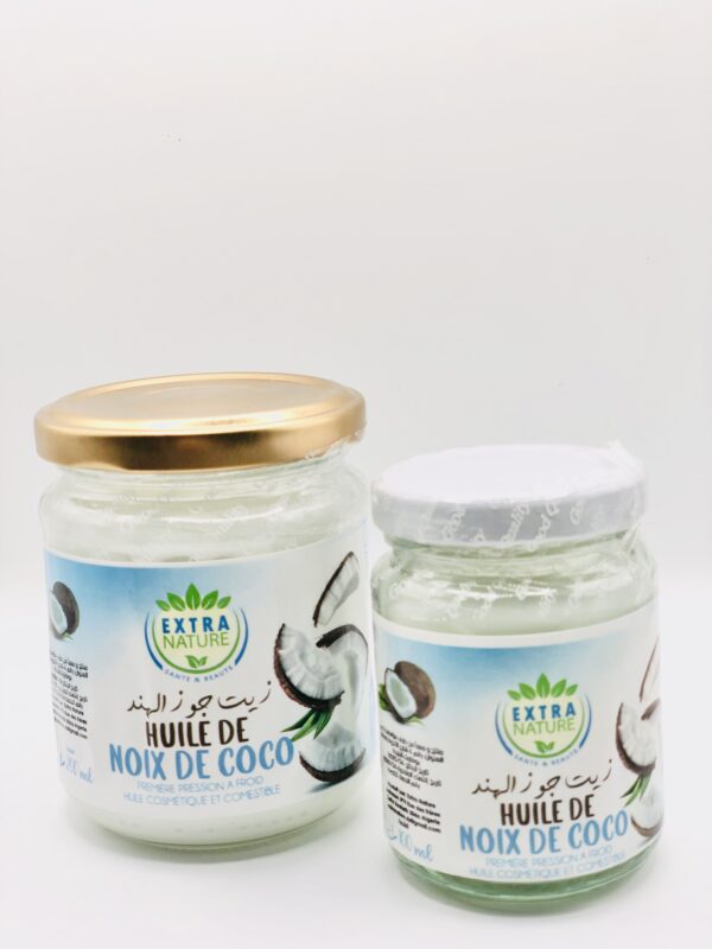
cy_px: 474
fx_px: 1426
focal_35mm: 52
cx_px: 356
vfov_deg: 36.8
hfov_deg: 28.0
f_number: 2.4
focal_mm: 6
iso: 16
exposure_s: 1/84
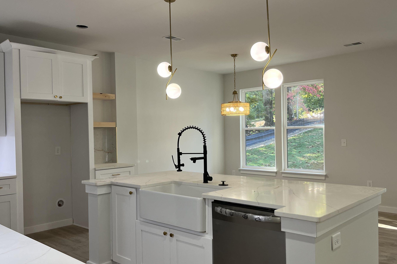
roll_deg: +0.5
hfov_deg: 60.3
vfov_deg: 42.3
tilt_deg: +0.6
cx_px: 189
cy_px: 132
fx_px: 342
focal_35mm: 31
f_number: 1.6
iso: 80
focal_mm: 5.1
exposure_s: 1/120
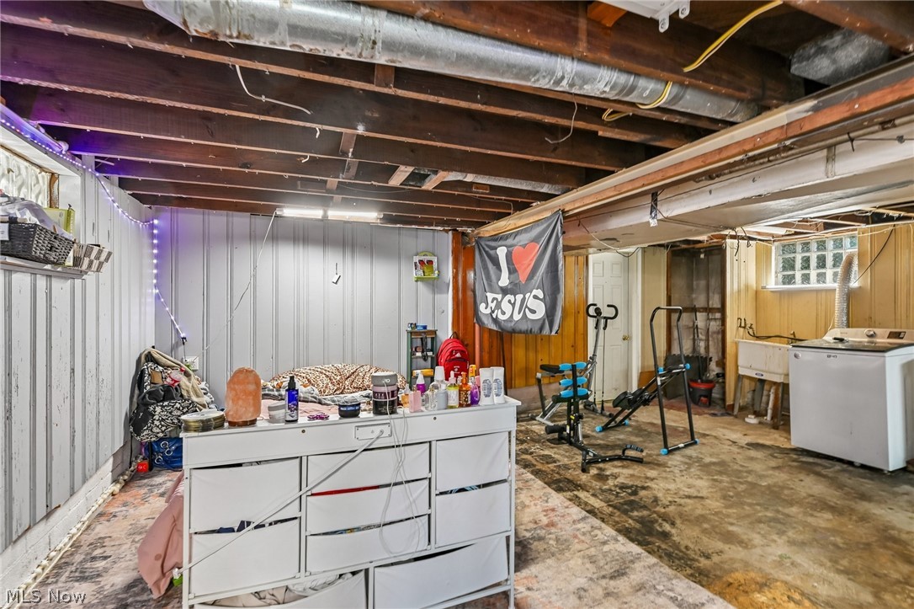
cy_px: 304
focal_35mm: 16
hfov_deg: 96.8
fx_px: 406
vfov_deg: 73.7
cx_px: 457
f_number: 6.3
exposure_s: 1/20
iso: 1000
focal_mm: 16
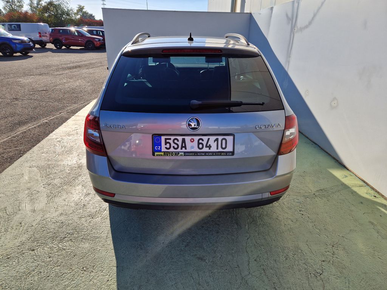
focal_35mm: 23
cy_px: 145
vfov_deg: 58.9
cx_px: 194
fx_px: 257
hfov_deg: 73.9
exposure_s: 1/1232
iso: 50
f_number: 1.8
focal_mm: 5.4
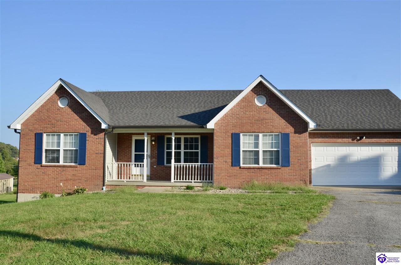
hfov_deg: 62.0
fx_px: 333
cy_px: 132
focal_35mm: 30
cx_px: 200
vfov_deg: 43.4
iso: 140
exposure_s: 1/250
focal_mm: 20
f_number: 8
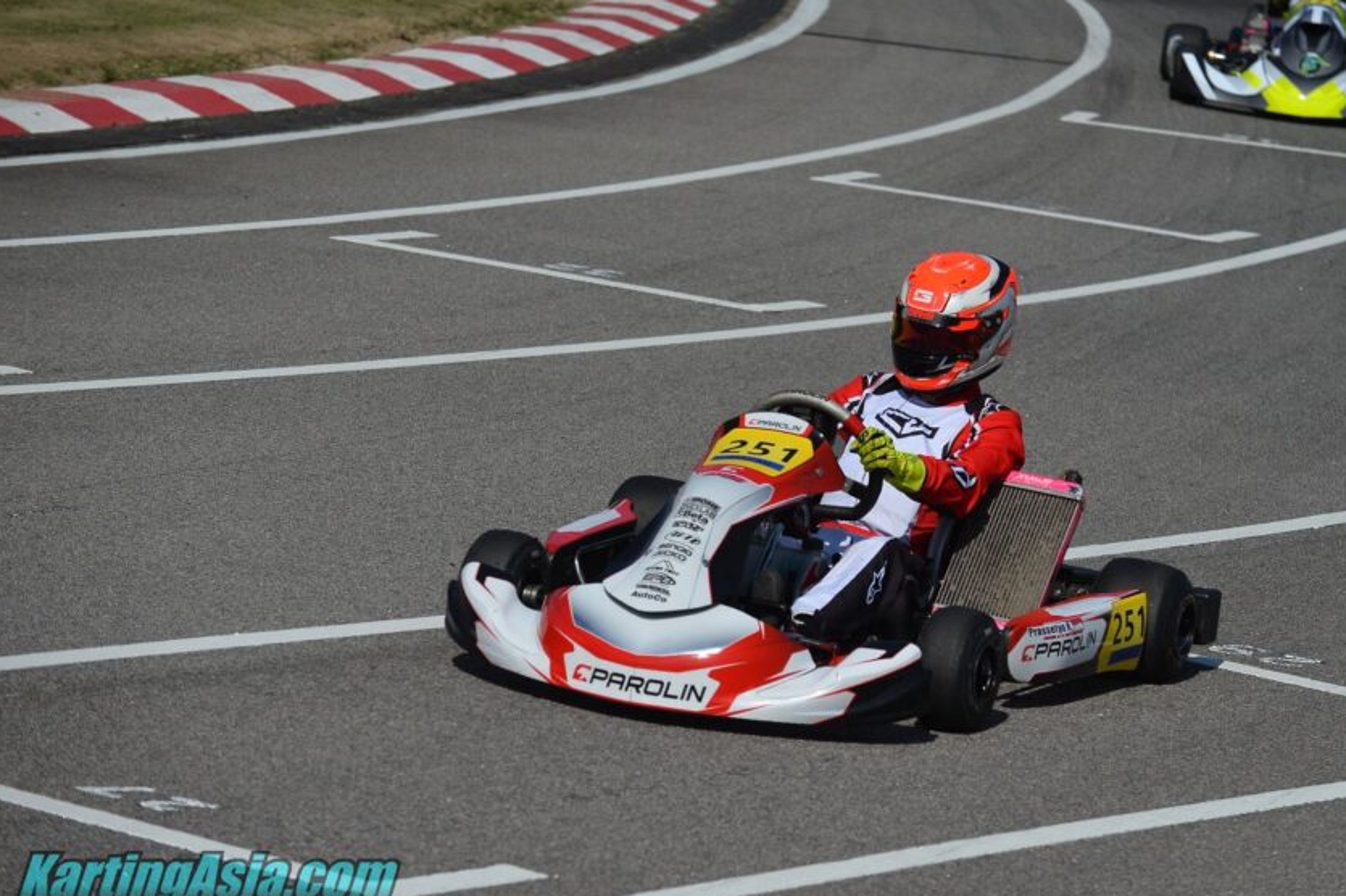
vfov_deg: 7.2
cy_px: 381
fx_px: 7101
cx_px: 819
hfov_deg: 10.8
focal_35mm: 190
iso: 220
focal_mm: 155
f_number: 3.5
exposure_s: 1/8000
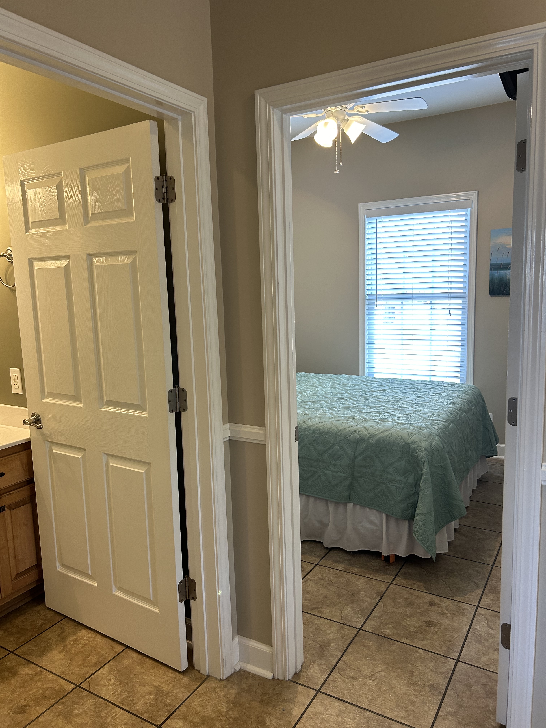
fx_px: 547
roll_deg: +1.7
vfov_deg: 67.3
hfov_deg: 53.1
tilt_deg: -7.1
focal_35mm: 26
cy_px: 364
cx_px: 273
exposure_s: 1/60
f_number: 1.5
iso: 100
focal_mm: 5.7
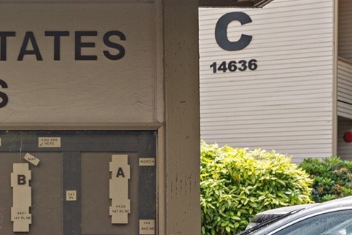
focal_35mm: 123
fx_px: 1203
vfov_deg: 11.1
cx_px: -263
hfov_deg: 14.7
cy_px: 183
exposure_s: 1/200
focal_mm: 35
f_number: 8
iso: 400
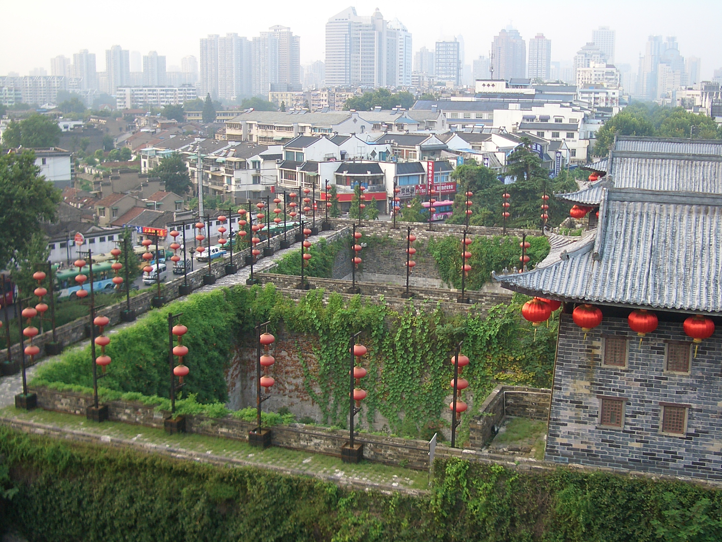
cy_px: 271
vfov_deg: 35.1
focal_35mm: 41
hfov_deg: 45.8
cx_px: 361
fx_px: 855
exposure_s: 1/125
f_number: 2.8
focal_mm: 6.8
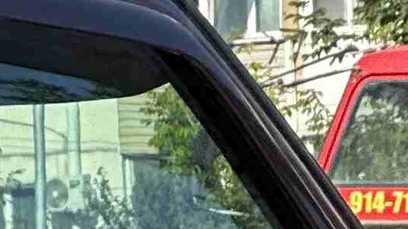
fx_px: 6879
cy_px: 674
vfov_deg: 1.9
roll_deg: +0.7
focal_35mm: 636
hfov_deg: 3.4
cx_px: -518
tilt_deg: -3.8
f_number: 2.8
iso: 32
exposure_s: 1/259
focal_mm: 9
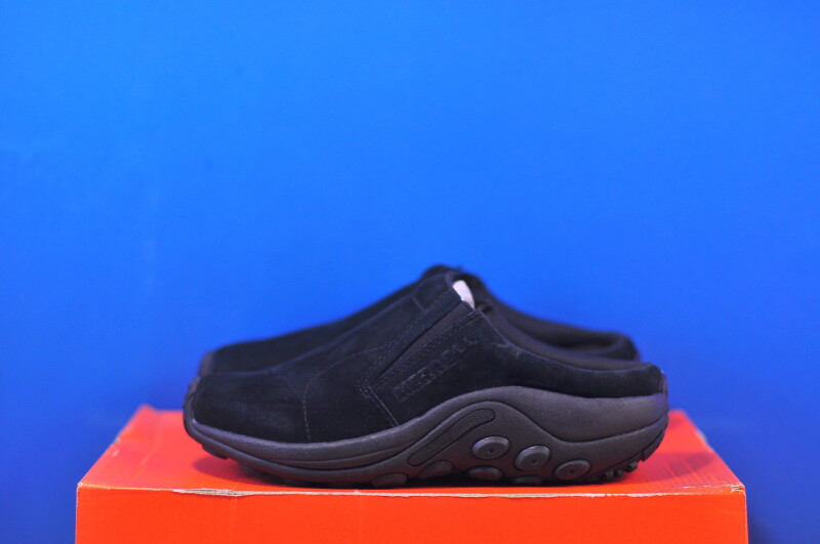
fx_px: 1706
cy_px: 272
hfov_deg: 27.0
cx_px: 410
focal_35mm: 75
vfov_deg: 18.1
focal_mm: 50
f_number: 2.2
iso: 250
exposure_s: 1/320
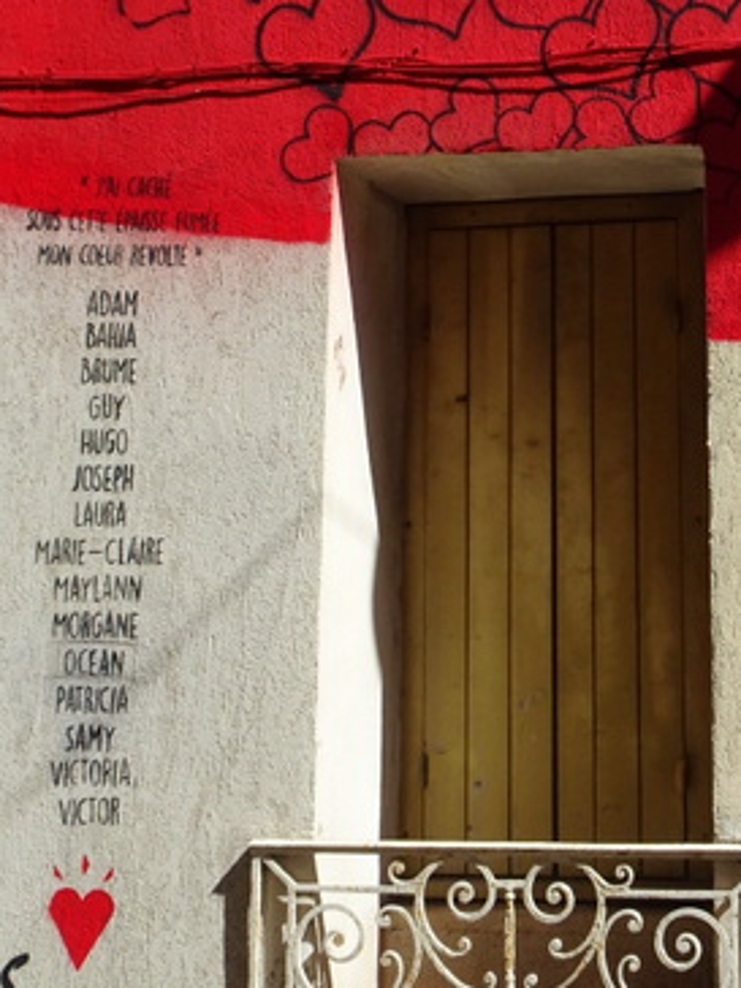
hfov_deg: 21.8
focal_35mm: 66
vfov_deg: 28.9
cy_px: 239
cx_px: 635
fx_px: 1884
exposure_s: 1/800
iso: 80
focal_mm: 5.09
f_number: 4
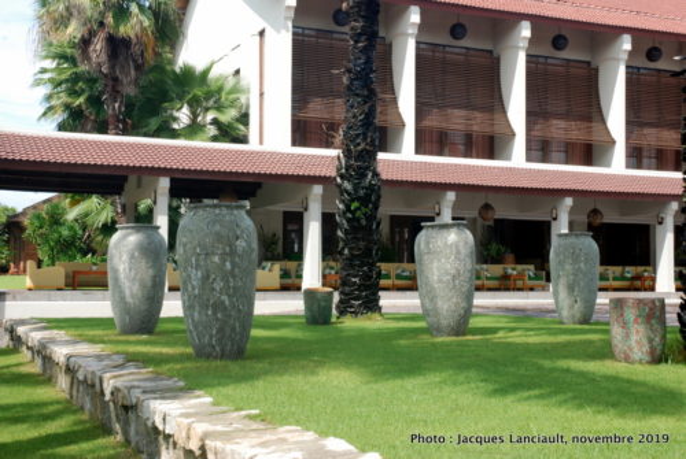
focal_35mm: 51
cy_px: 230
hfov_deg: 38.8
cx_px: 343
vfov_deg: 26.6
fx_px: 973
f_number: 16
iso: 100
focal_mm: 34
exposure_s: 1/30
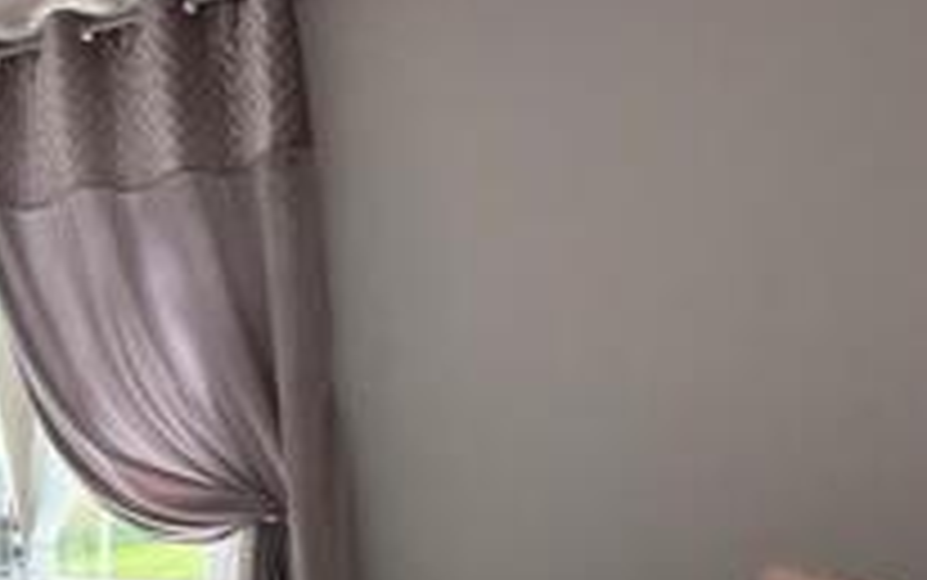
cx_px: -302
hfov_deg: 34.2
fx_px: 986
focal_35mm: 39
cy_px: 501
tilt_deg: -2.1
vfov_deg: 31.5
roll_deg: +0.1
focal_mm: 1.57
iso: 50
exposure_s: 1/99
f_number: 1.8
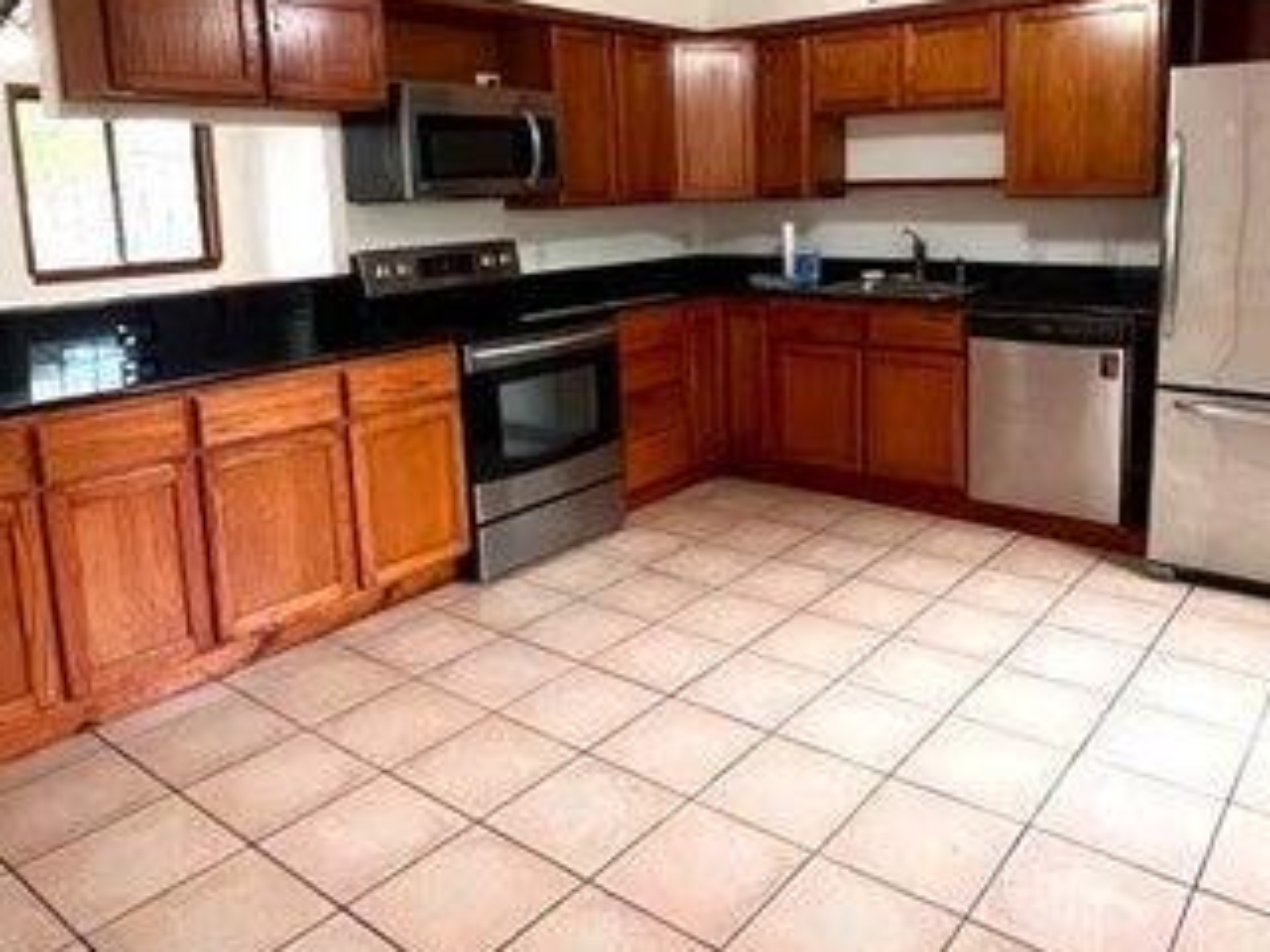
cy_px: 333
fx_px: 954
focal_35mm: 26
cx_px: 730
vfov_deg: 52.2
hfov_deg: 66.9
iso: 160
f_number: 1.8
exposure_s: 1/60
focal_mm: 1.57
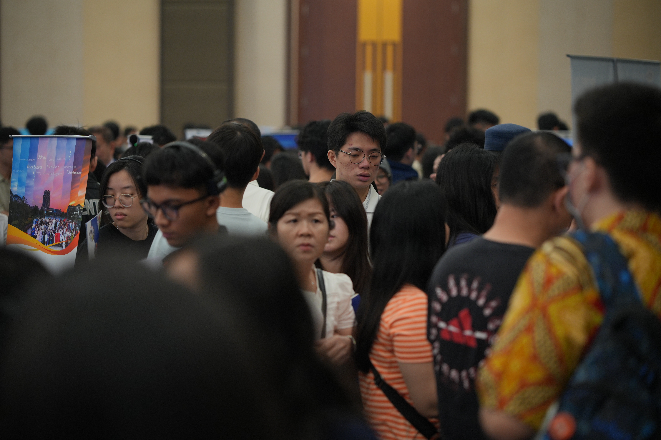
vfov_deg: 16.1
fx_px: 1561
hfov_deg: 23.9
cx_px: 330
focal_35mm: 85
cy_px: 220
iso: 640
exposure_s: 1/125
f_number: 2.2
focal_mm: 85
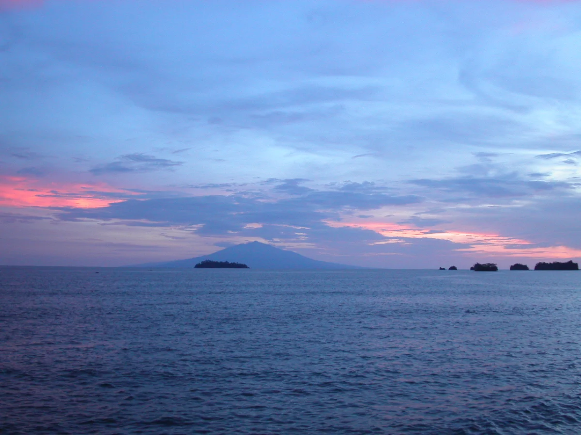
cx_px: 290
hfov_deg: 49.0
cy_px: 218
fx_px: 638
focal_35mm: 38
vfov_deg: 37.7
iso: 200
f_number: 2.8
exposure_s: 1/20
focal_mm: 7.8
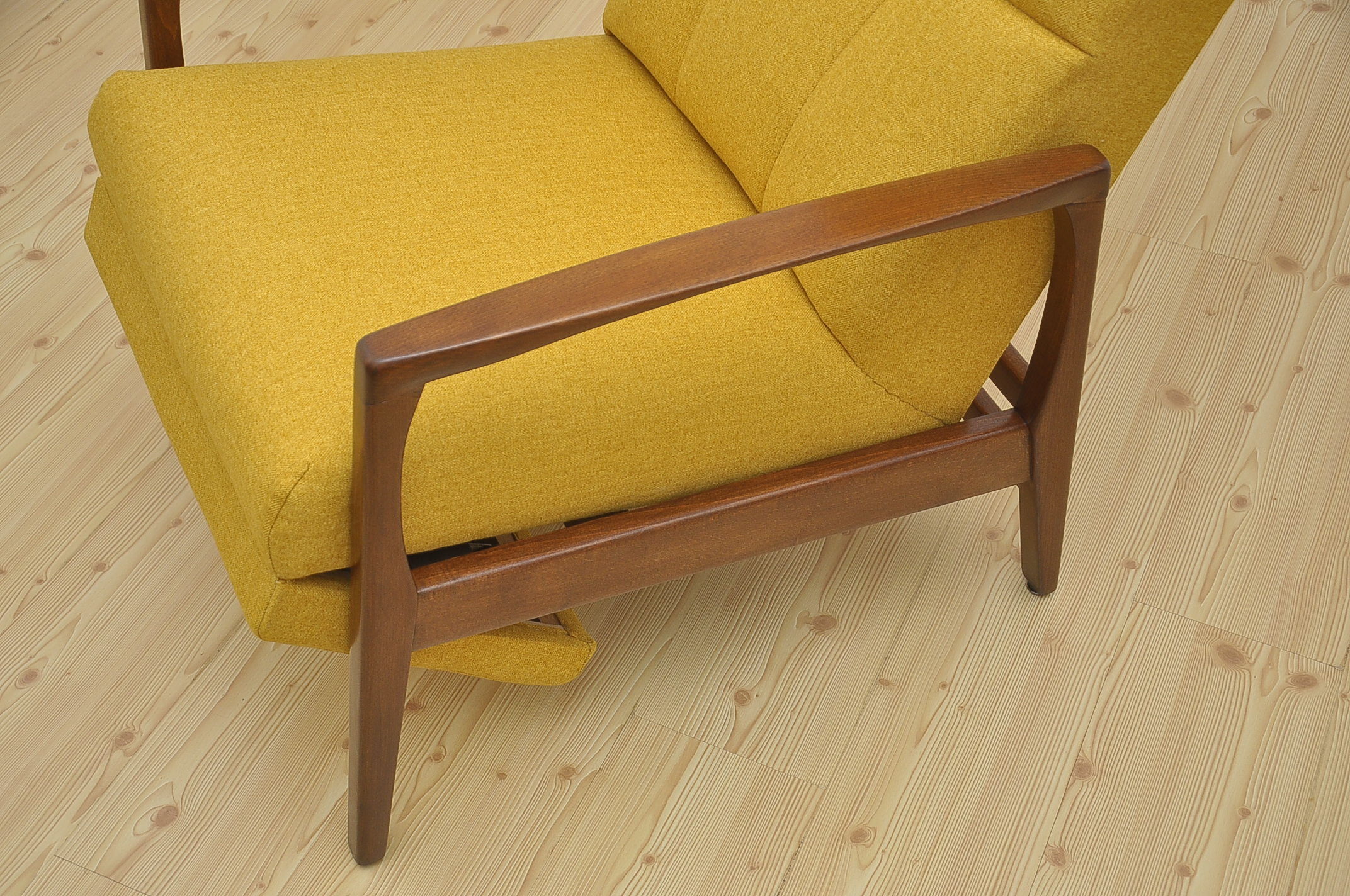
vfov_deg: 28.0
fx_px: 1798
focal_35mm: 48
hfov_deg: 41.2
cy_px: 448
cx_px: 675
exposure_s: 1/160
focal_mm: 32
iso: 320
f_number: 4.2
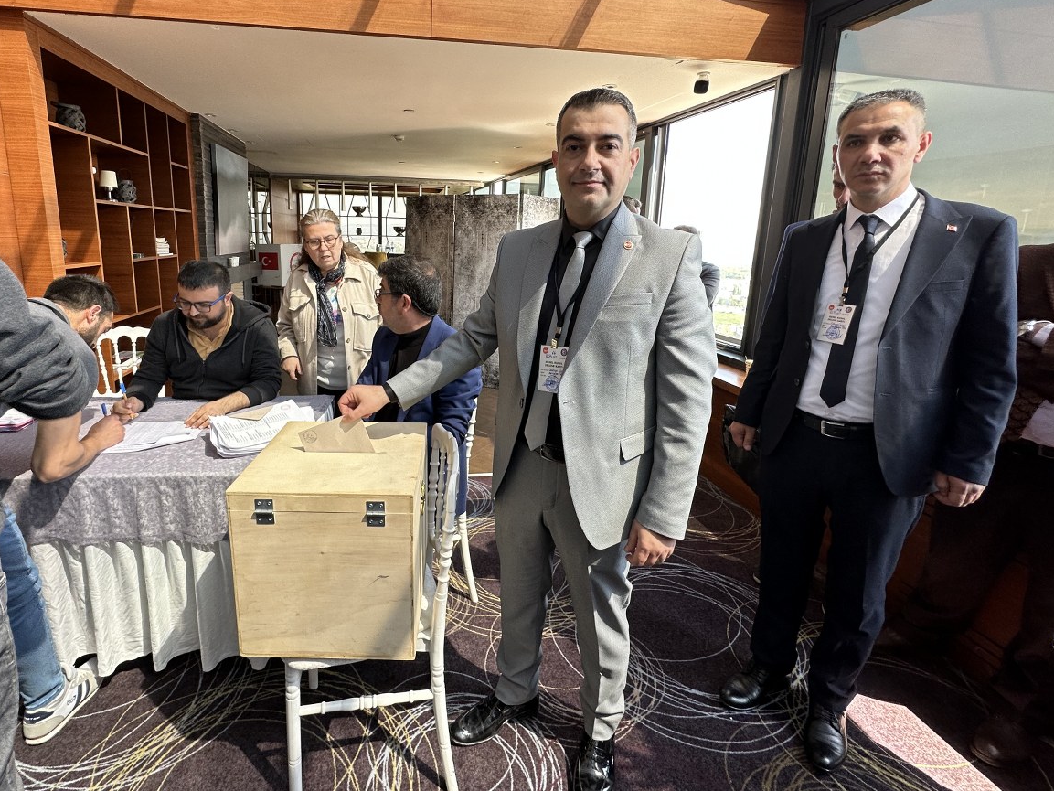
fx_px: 518
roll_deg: -1.4
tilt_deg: -11.5
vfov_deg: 74.3
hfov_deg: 90.5
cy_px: 336
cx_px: 459
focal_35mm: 17
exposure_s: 1/99
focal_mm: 2.22
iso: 64
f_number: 2.2
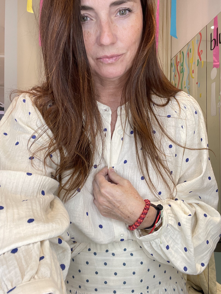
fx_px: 255
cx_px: 110
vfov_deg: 60.0
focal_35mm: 30
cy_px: 147
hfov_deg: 46.8
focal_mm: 2.71
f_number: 2.2
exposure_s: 1/100
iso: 64
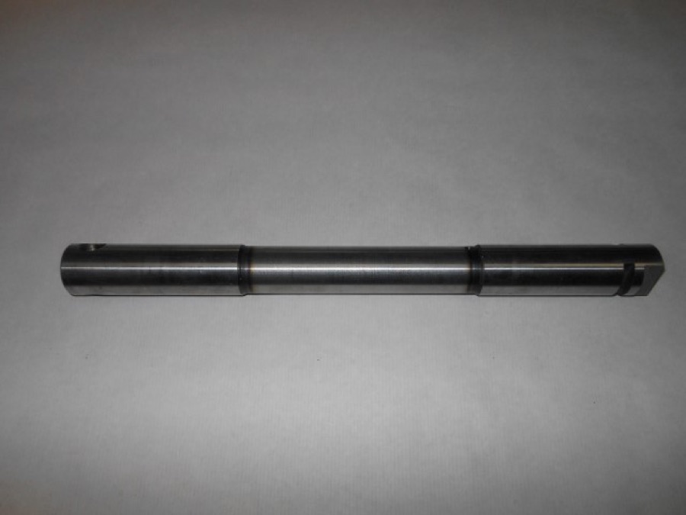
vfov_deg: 54.9
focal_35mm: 25
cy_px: 258
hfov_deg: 69.4
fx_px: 495
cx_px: 343
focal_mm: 4.5
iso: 100
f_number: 10.2
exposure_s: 1/30
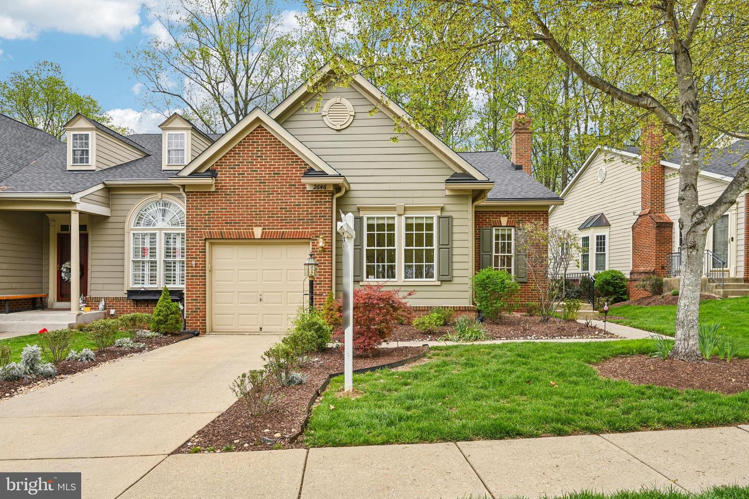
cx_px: 374
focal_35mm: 22
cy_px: 250
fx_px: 458
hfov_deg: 78.6
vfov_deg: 57.2
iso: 100
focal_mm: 22
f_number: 8
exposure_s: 1/100
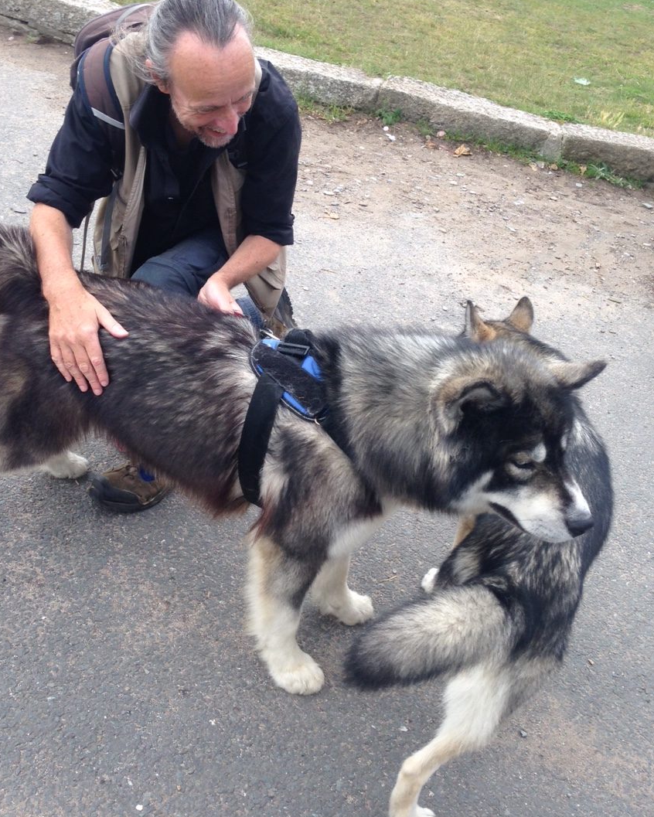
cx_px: 329
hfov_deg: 38.2
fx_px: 943
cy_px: 377
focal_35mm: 39
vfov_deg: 46.8
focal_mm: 4.12
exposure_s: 1/259
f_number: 2.4
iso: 50
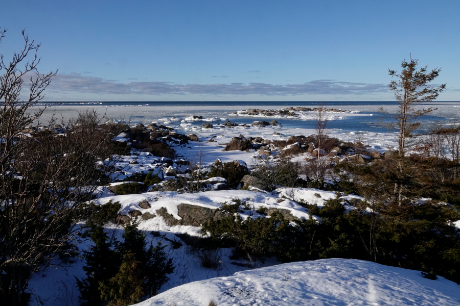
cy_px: 153
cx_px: 230
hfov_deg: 63.7
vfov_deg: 45.0
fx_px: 371
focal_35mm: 29
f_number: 11
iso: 500
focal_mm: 10.8
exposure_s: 1/800
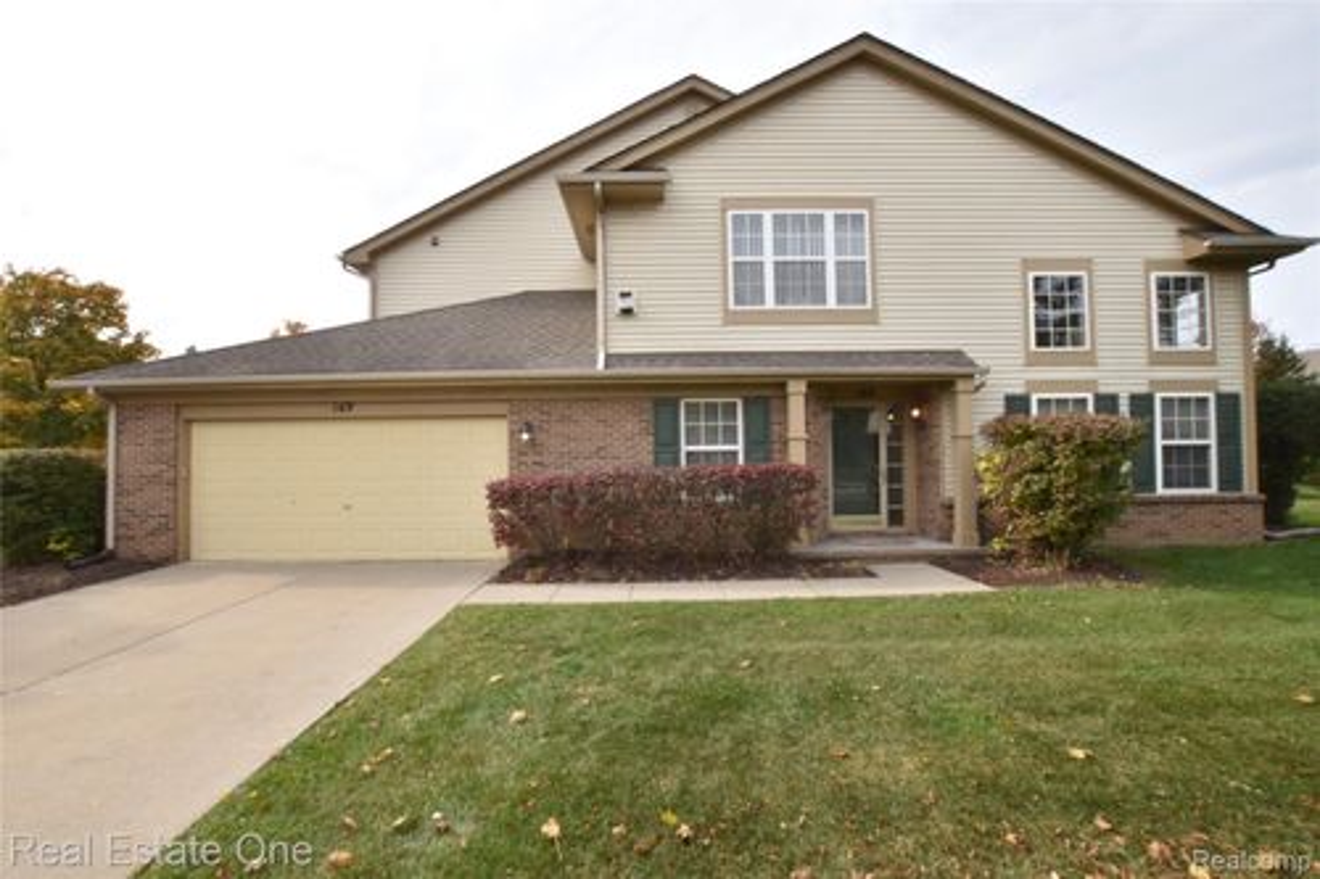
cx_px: 660
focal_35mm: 15
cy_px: 440
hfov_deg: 100.4
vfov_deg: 77.3
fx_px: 550
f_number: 22
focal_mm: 10
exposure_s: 1/15
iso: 180
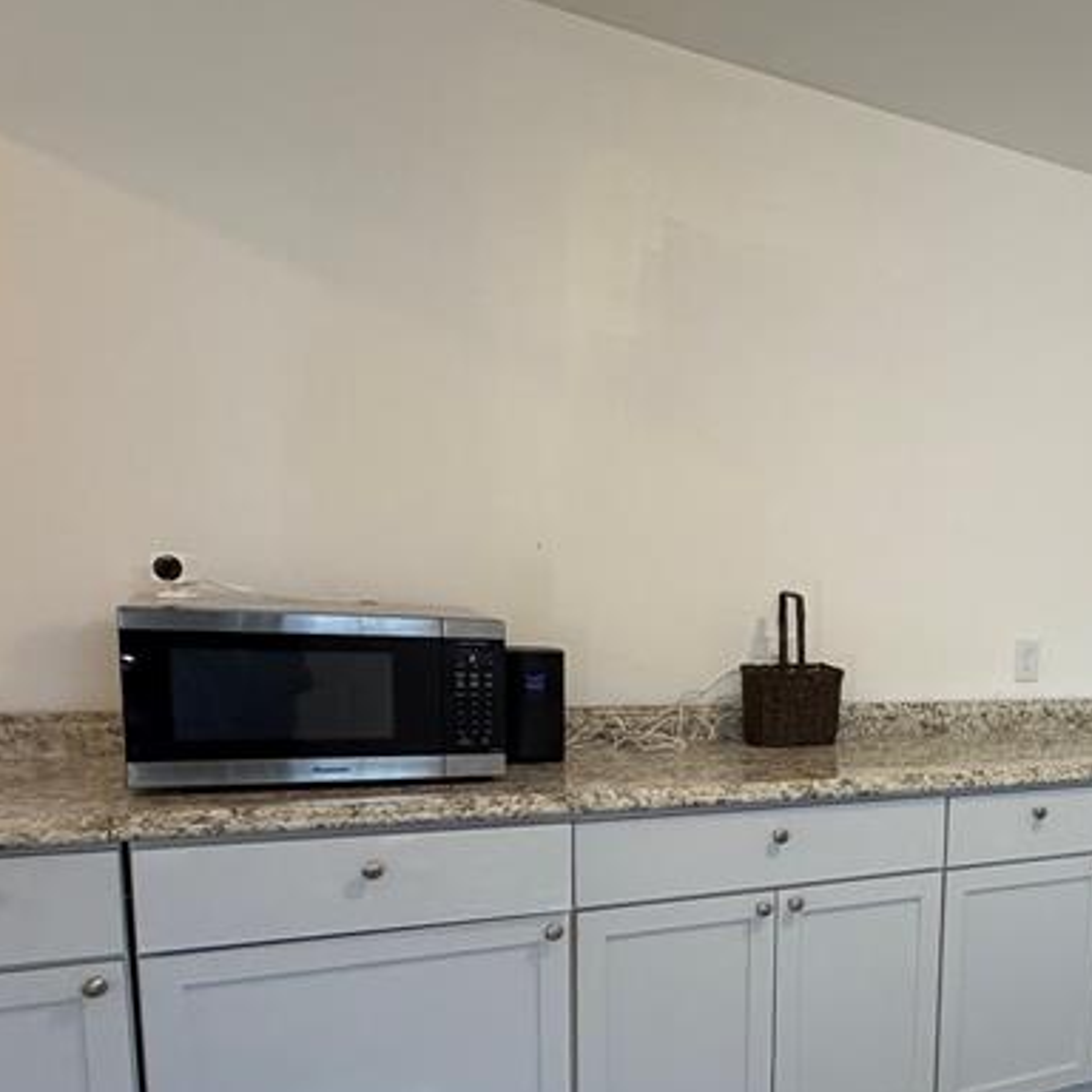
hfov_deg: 43.0
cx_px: 1083
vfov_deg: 48.6
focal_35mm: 33
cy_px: 762
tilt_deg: -8.8
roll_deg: -3.0
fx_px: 1178
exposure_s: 1/120
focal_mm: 2.22
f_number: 2.2
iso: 320
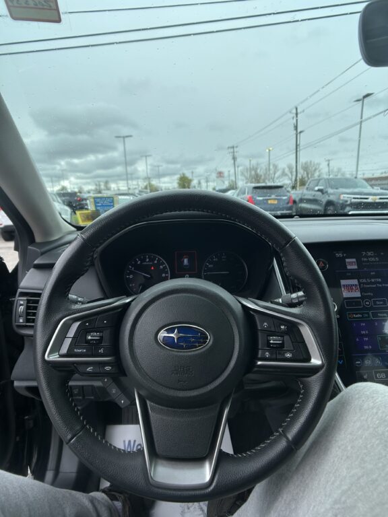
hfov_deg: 53.1
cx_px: 194
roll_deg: +2.7
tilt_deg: -11.3
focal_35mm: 26
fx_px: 389
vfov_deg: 67.3
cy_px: 258
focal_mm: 5.7
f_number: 1.5
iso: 50
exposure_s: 1/1553
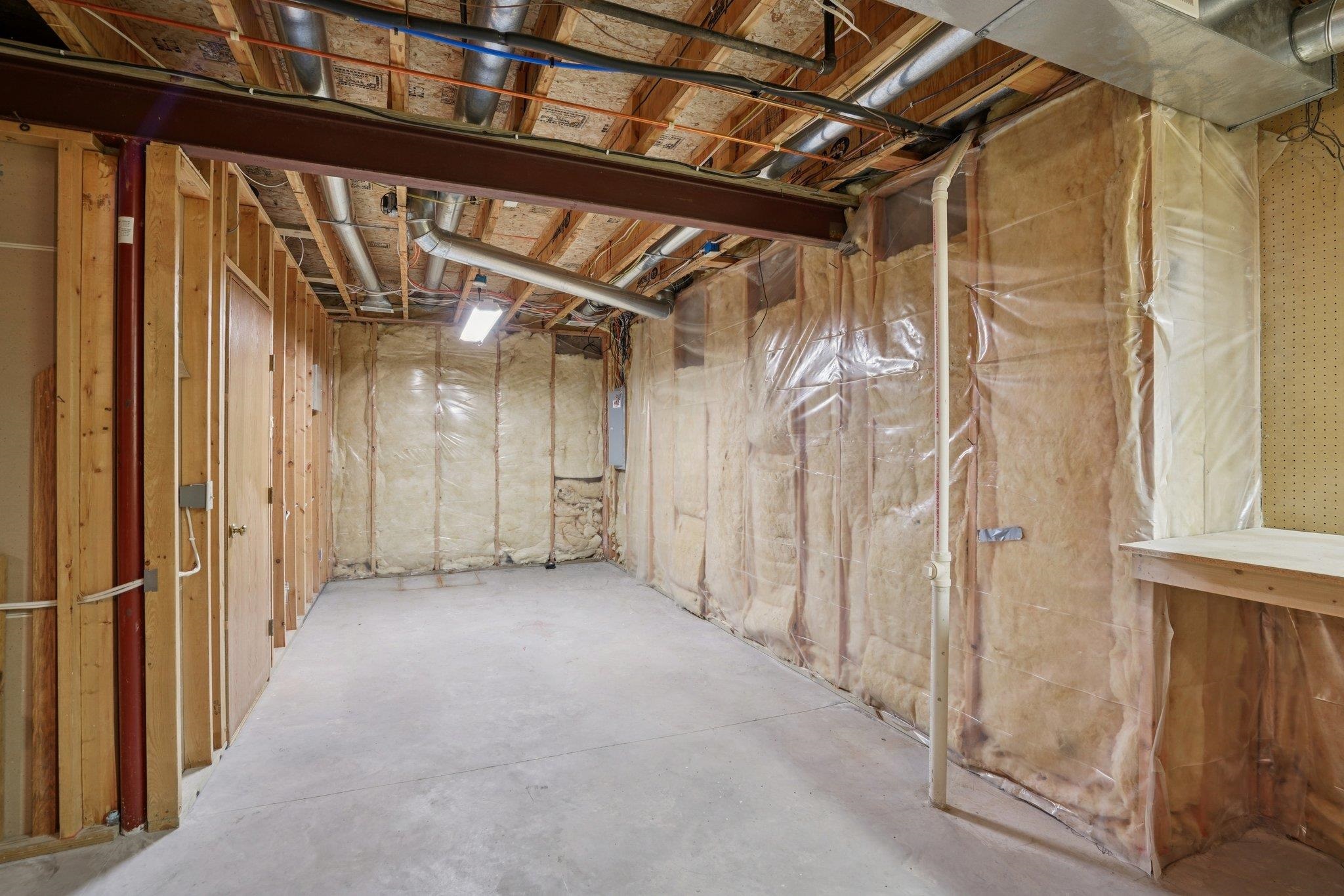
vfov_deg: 73.7
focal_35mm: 16
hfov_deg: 96.7
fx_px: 597
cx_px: 672
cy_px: 448
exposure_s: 1/4
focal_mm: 16
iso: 400
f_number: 8
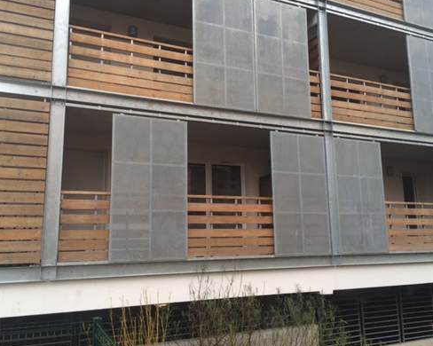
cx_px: 220
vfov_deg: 45.8
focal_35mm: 32
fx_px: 410
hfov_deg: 55.7
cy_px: 173
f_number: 2.2
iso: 32
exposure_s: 1/60
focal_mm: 4.12
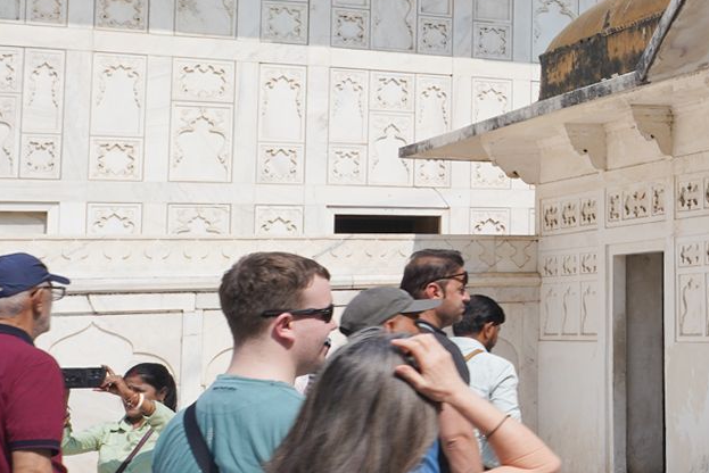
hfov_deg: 21.1
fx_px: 1517
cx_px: 1135
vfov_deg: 17.7
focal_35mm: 77
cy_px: 140
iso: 100
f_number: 16
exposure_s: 1/100
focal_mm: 24
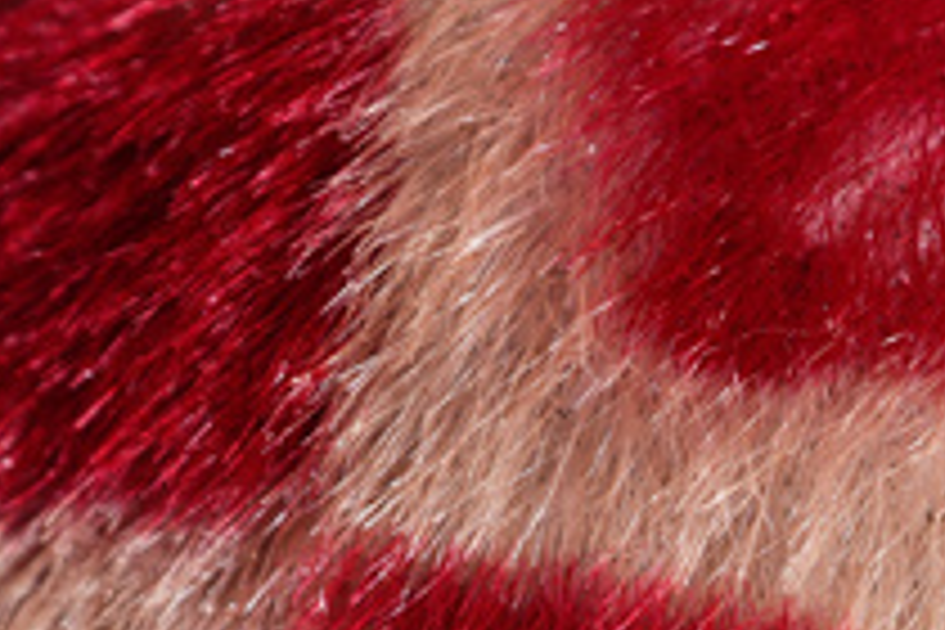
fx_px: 4488
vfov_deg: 8.0
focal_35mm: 171
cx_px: 832
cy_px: 626
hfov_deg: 11.9
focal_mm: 35
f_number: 2.8
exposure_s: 1/6400
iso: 160
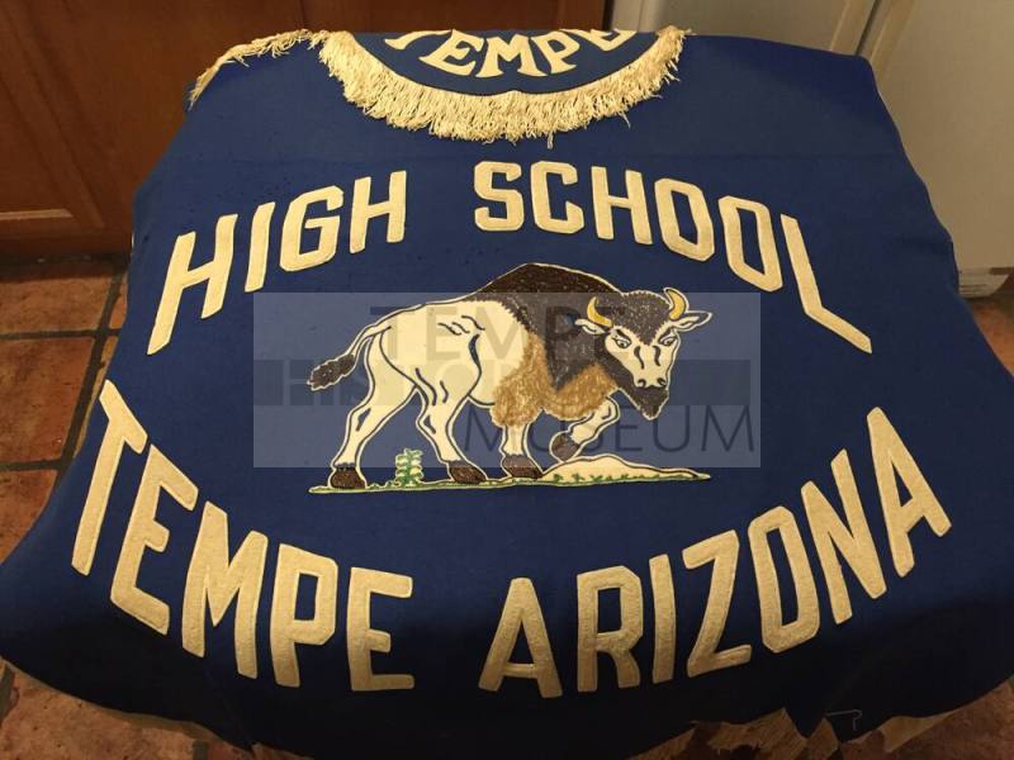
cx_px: 507
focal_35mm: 29
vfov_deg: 48.2
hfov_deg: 61.7
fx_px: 849
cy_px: 380
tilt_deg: -54.3
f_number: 2.2
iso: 250
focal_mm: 4.15
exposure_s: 1/20
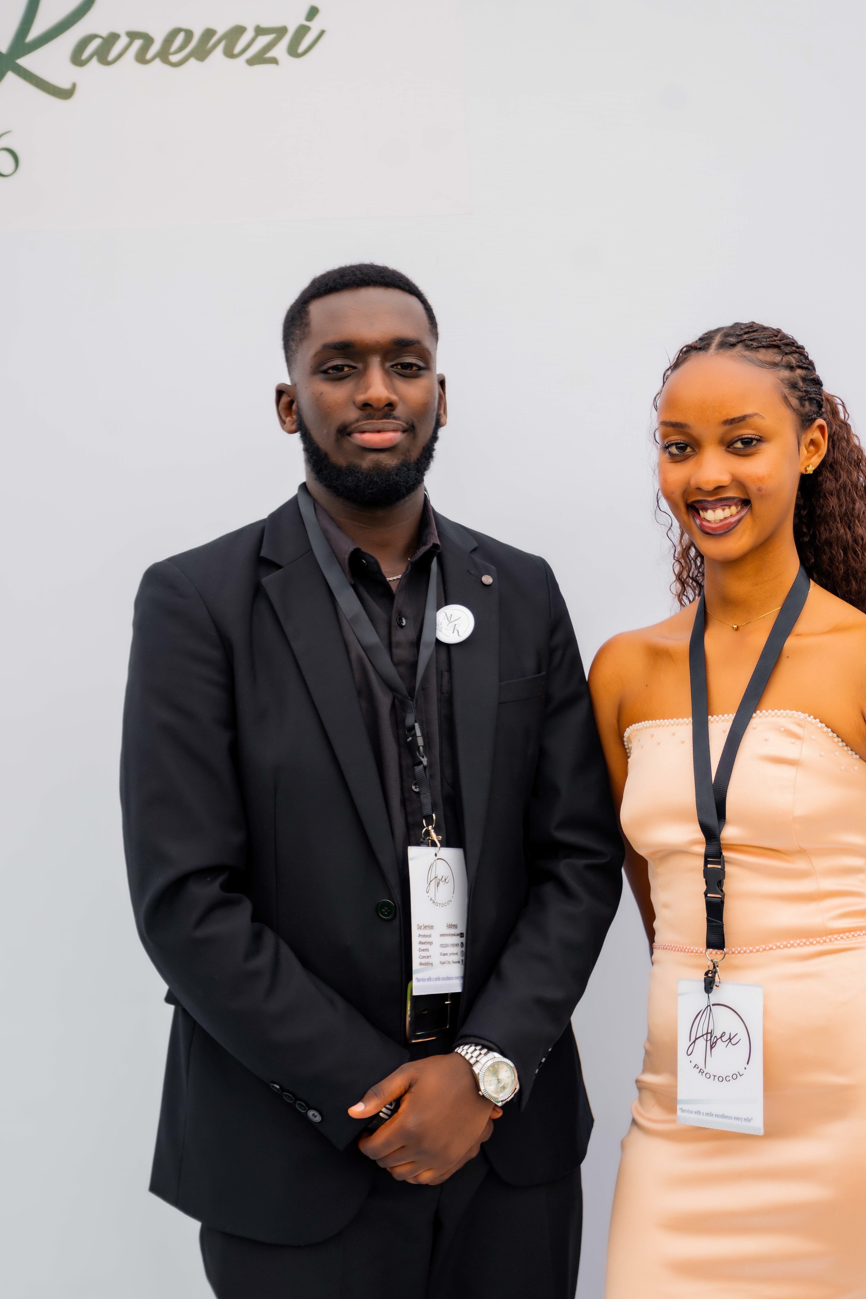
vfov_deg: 38.2
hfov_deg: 25.9
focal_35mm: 52
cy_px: 643
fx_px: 1876
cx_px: 529
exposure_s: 1/320
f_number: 4
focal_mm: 40
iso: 250
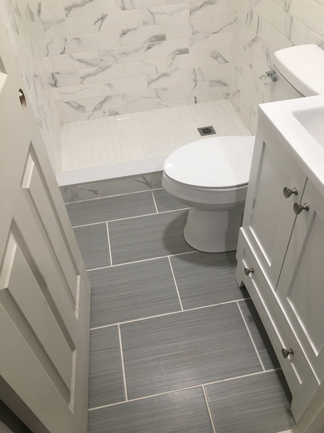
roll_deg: +4.4
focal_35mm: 29
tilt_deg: -43.6
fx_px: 362
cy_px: 216
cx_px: 162
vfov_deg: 61.7
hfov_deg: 48.2
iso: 50
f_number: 2.2
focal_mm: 4.15
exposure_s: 1/30
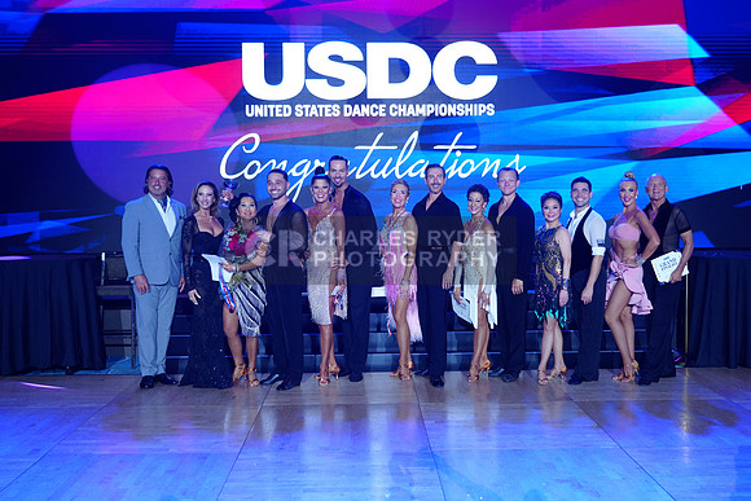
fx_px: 793
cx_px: 376
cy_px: 250
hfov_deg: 50.7
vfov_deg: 35.1
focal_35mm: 38
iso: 1250
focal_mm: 38
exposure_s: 1/250
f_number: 4
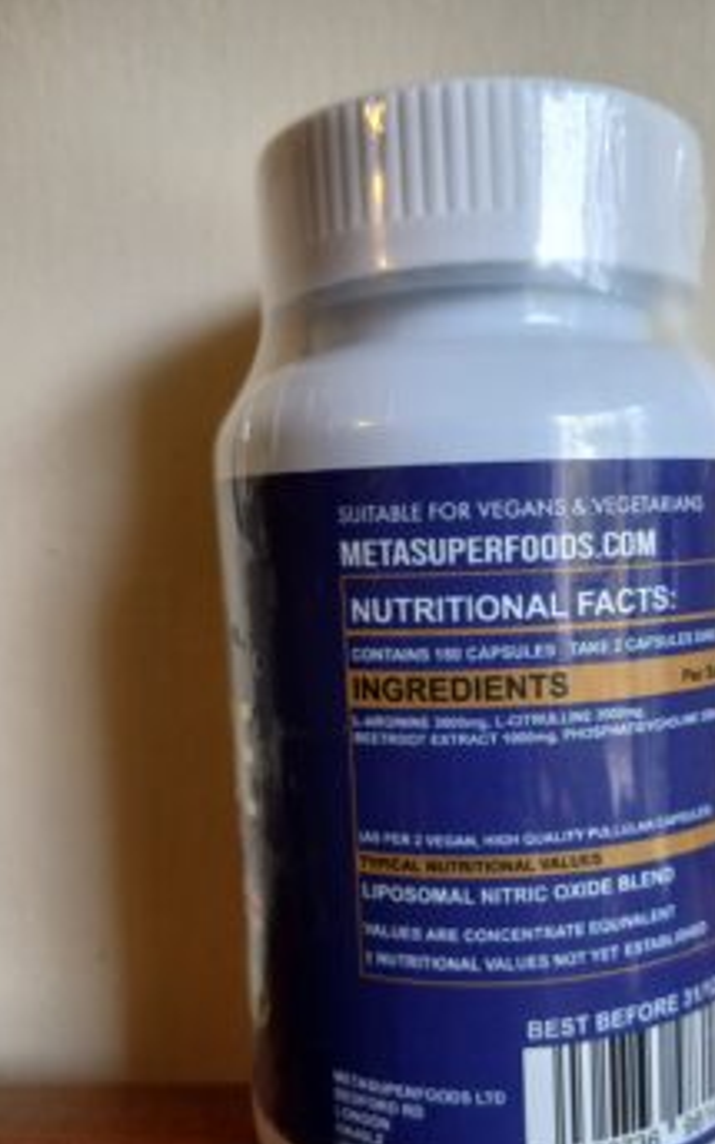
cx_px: 486
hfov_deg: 38.9
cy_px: 655
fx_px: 998
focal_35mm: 32
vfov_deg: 59.4
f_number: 1.8
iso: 200
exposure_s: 1/50
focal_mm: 3.98
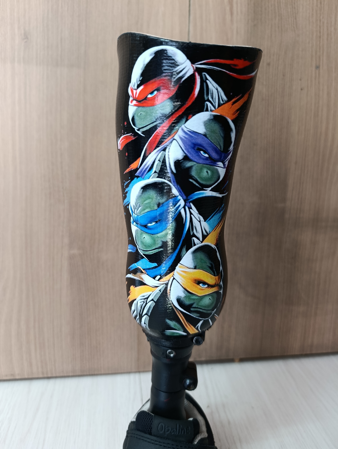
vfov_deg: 73.8
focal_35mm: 23
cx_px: 169
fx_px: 299
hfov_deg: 59.0
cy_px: 224
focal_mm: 6.11
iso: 892
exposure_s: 1/50
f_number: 1.65
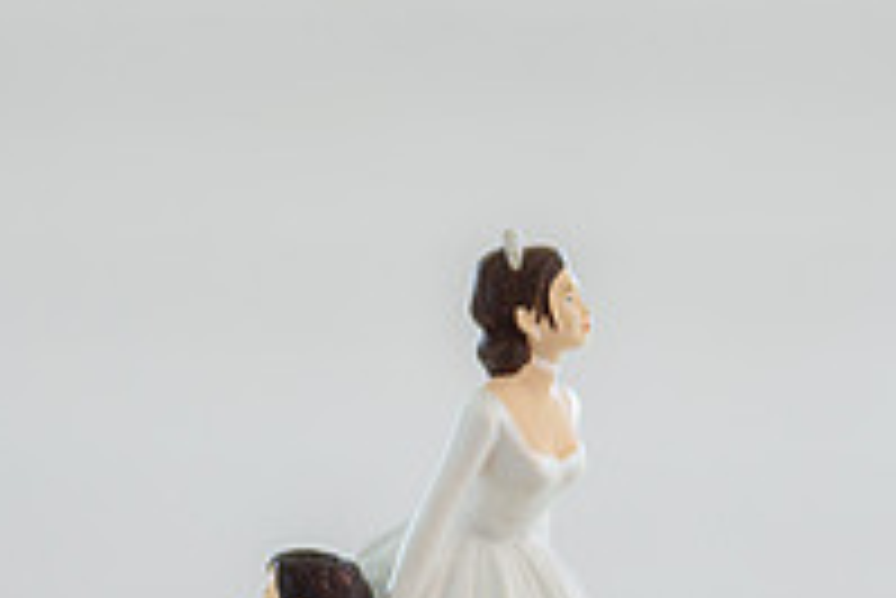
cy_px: 735
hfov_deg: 11.3
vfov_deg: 7.5
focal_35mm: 181
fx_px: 4508
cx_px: 270
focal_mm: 62
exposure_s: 1/160
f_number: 2.8
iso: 400
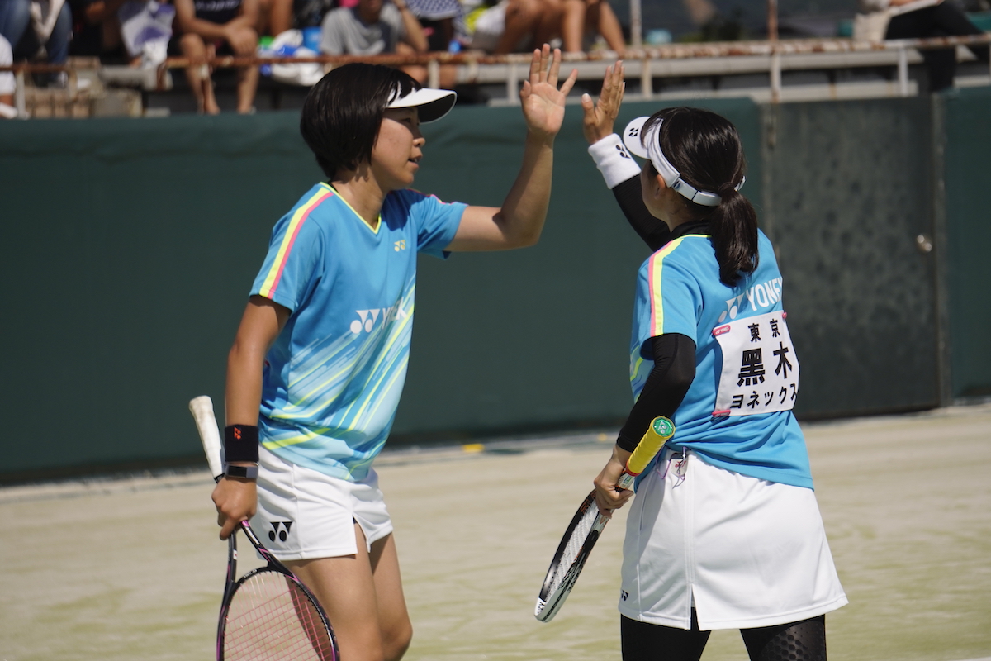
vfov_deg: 6.8
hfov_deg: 10.2
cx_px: 496
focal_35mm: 202
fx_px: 5574
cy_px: 330
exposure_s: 1/4000
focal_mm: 135
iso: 320
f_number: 5.6
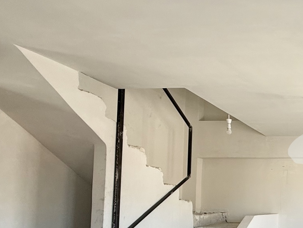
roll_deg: -0.7
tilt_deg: +1.9
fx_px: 324
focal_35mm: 37
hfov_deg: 36.5
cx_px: 376
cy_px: 192
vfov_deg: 36.9
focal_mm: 2.22
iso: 80
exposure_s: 1/99
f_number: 2.2
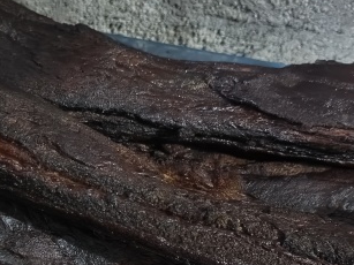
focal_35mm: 60
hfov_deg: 32.1
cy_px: 278
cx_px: 145
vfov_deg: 23.2
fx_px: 613
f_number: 1.88
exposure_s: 1/20
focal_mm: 5.56
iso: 3917
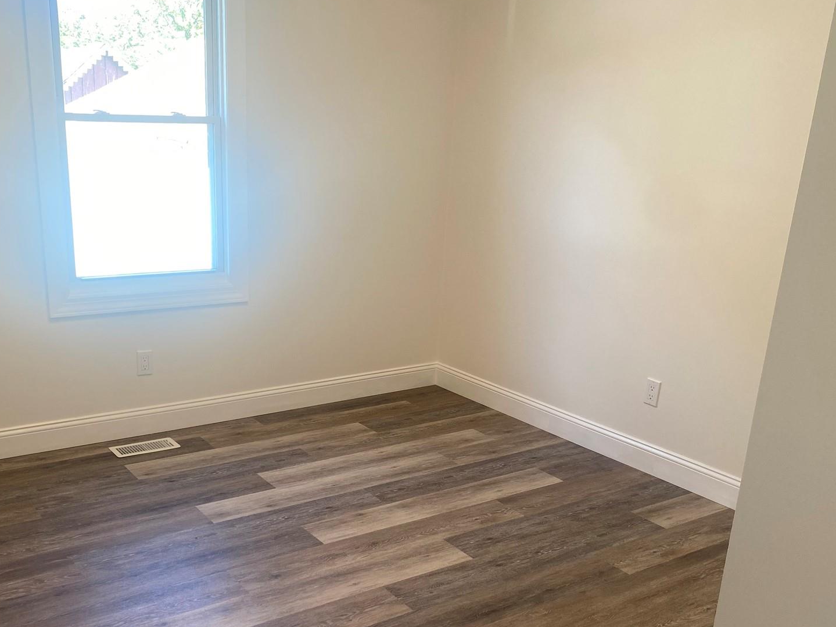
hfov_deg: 50.0
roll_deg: -2.2
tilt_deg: -20.0
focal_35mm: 37
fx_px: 894
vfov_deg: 38.2
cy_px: 420
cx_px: 354
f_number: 1.8
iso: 50
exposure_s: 1/120
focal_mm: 4.25
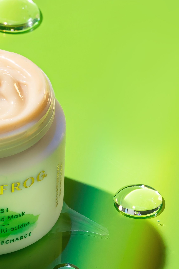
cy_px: 108
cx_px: -116
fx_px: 2349
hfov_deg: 4.3
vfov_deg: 6.5
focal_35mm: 315
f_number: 14
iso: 100
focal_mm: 90
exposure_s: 1/200
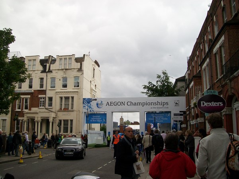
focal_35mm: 34
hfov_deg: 54.0
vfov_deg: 41.8
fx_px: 235
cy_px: 90
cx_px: 120
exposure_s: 1/640
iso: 64
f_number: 2.7
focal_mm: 6.1
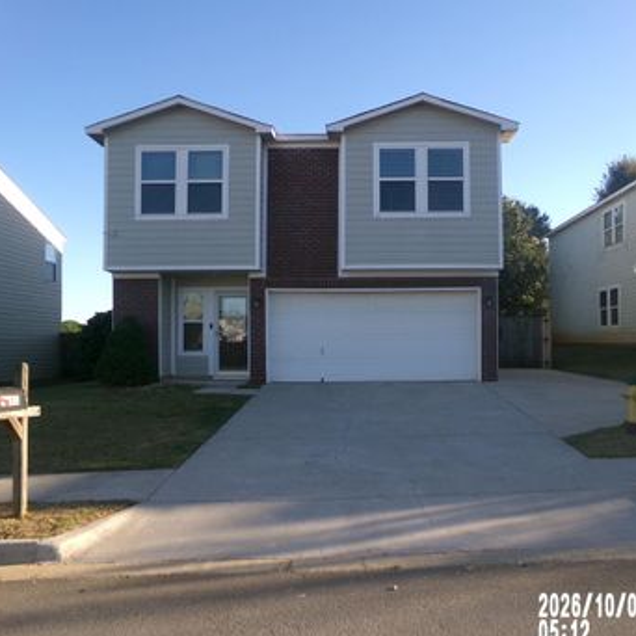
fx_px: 644
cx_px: 338
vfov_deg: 52.5
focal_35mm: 31
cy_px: 347
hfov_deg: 52.5
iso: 100
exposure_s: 1/350
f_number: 3.7
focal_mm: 4.3
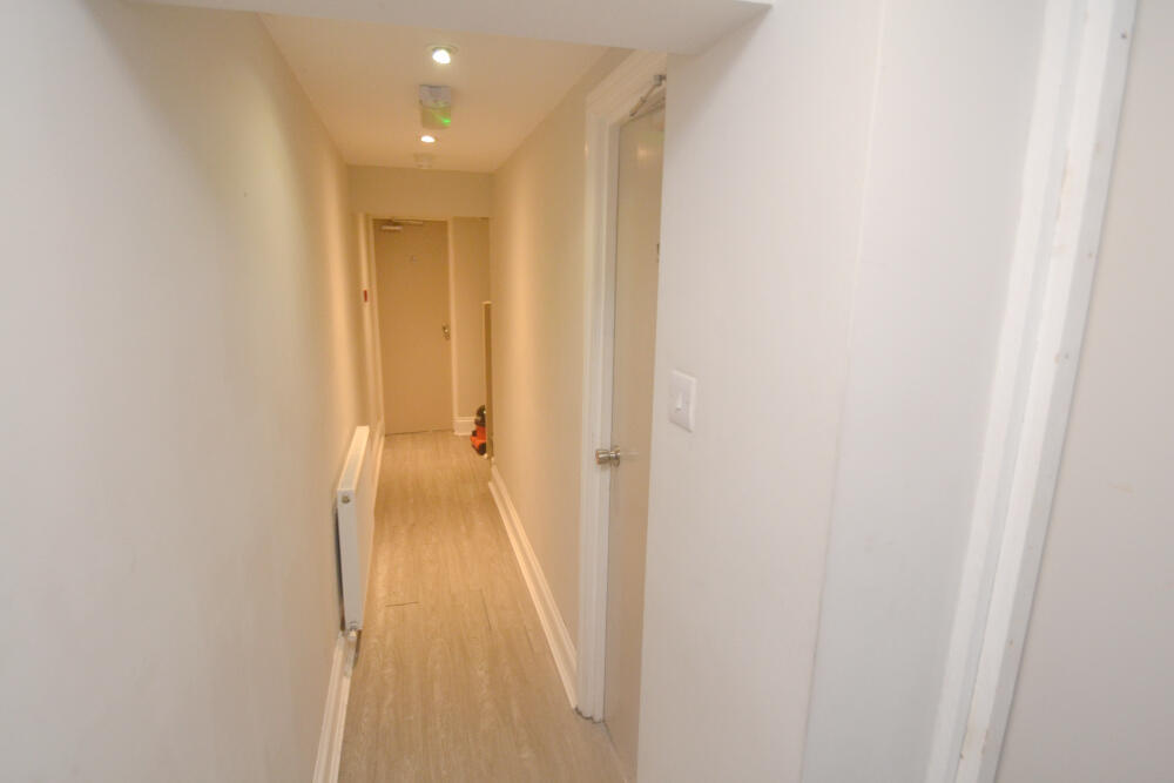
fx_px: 563
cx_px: 587
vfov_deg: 69.7
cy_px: 392
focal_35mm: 17
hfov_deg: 92.4
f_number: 3.5
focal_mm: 11.5
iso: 1400
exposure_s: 1/60
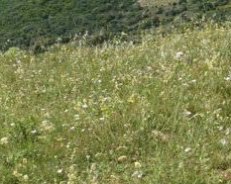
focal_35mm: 109
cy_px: -2
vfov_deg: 13.9
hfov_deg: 15.9
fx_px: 745
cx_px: 366
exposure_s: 1/320
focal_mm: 18
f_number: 14
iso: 400
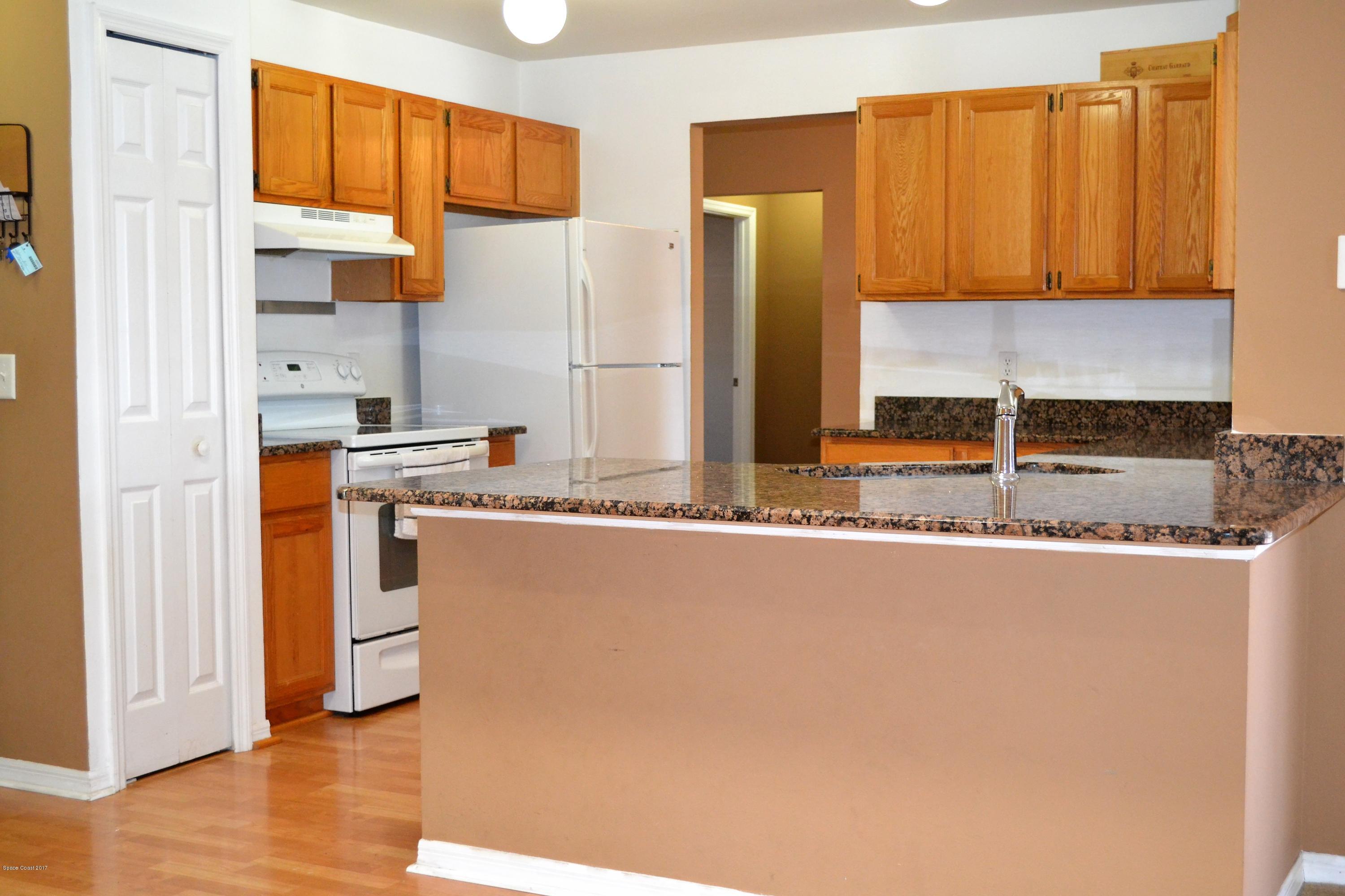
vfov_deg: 29.9
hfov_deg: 43.6
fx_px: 1681
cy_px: 448
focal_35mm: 45
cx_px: 672
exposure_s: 1/60
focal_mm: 30
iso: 1800
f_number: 4.5
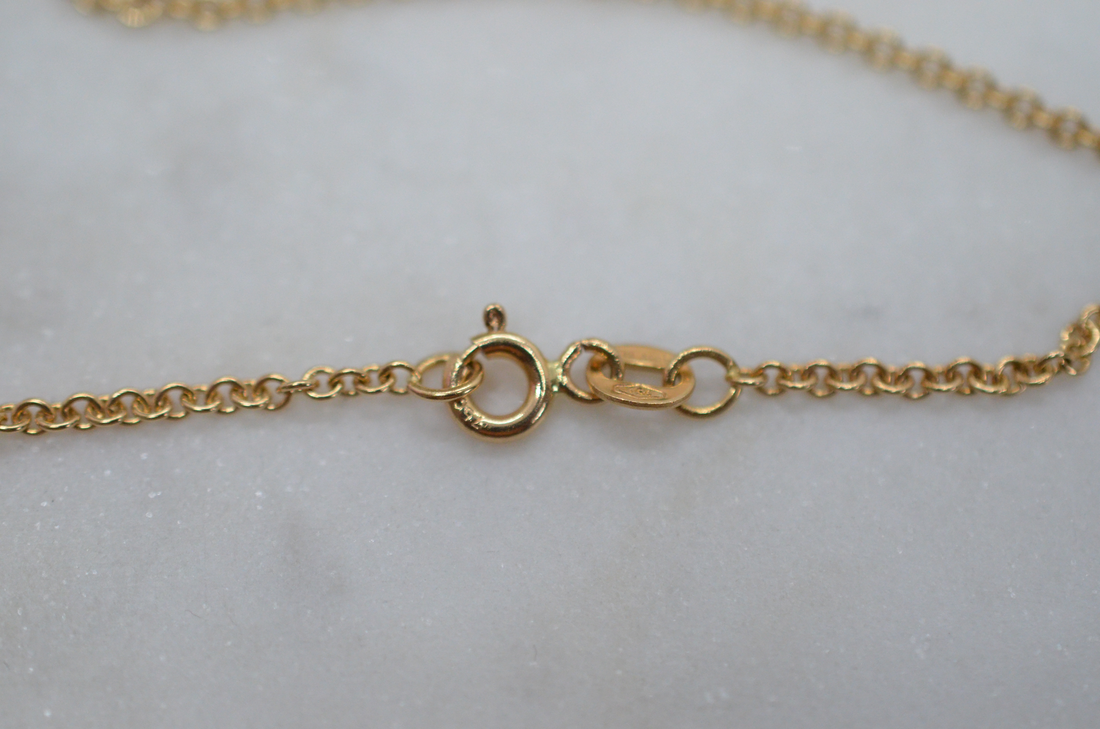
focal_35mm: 60
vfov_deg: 22.5
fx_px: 1830
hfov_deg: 33.5
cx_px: 550
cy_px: 364
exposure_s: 1/2500
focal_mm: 40
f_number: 4
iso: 2500
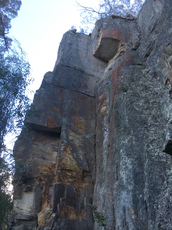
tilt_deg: +40.1
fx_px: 192
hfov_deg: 48.2
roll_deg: -4.3
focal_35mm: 29
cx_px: 86
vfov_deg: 61.7
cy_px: 115
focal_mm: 4.15
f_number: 2.2
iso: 25
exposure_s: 1/100
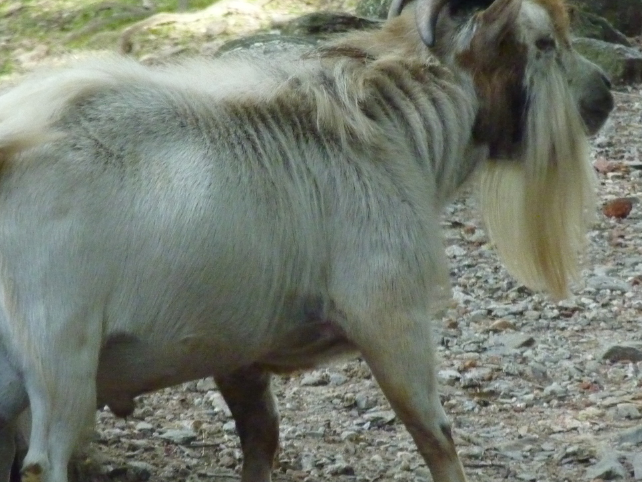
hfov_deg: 4.0
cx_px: 258
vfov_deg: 3.0
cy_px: 206
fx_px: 9236
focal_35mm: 498
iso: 800
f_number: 4.9
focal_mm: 49.2
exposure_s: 1/320
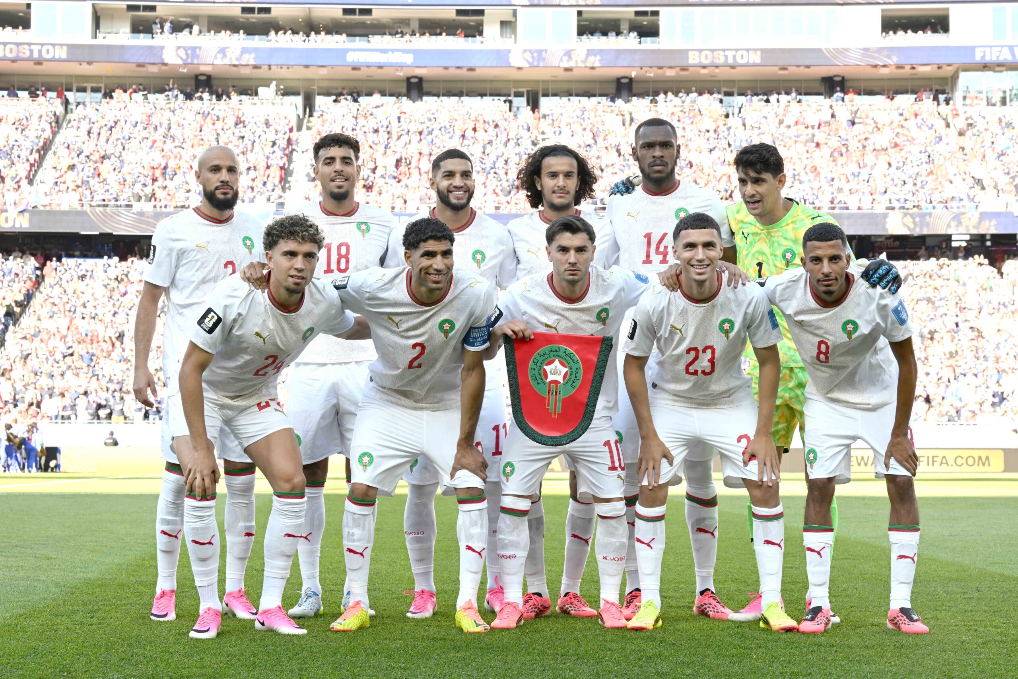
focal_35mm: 70
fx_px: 1979
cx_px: 509
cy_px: 340
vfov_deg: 19.5
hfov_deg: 28.8
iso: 400
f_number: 10
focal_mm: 70
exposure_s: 1/160
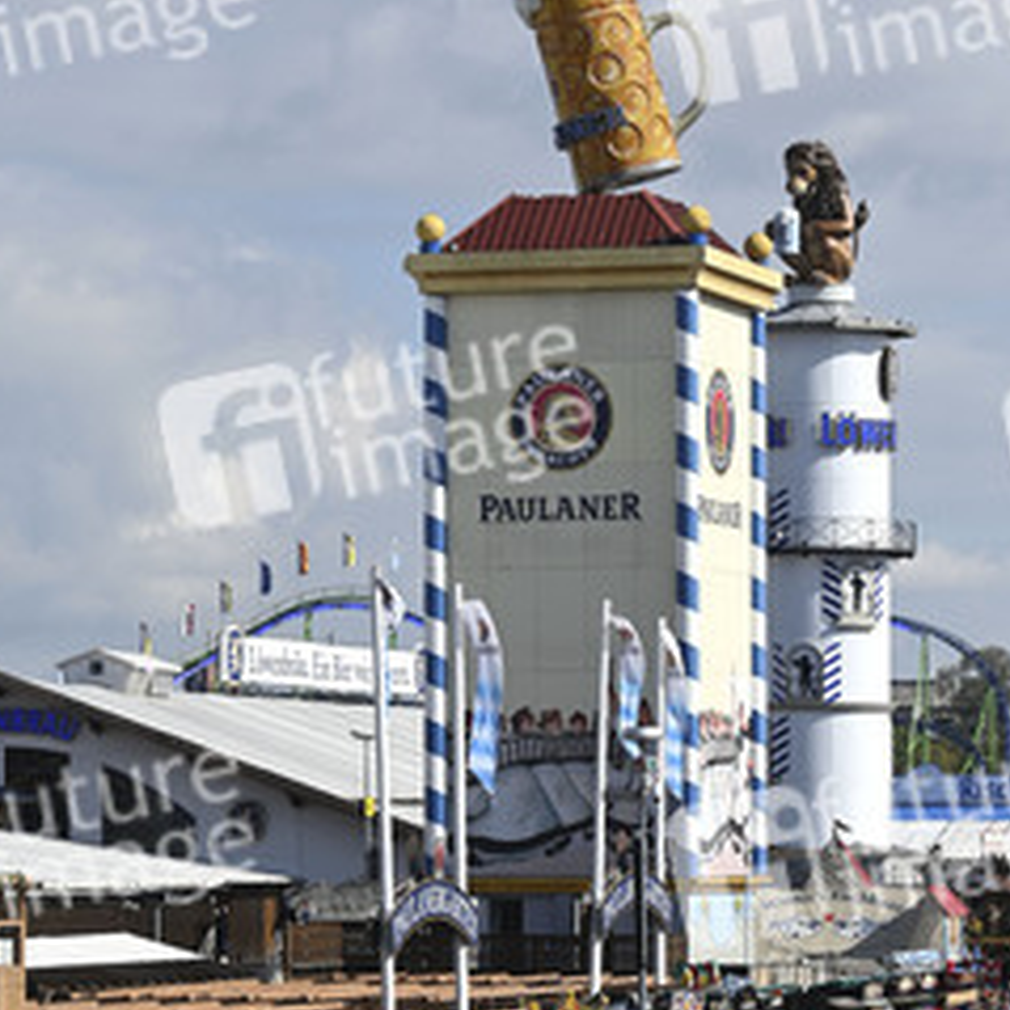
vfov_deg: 10.8
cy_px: 638
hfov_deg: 10.8
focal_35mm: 162
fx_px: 5348
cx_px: 501
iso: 100
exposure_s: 1/640
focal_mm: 76
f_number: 6.3
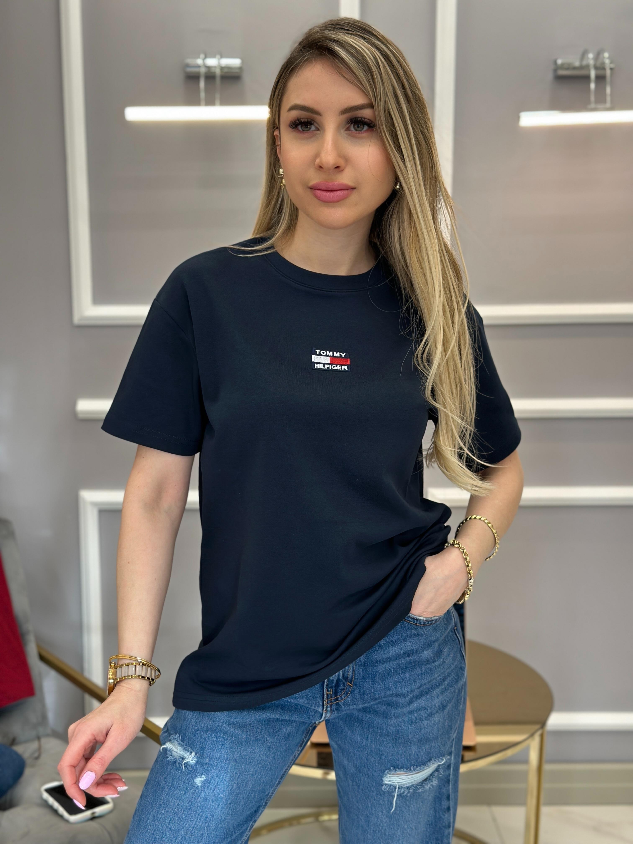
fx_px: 1170
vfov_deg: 39.7
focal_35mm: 48
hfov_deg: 30.3
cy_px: 422
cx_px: 316
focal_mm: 6.86
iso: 100
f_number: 1.78
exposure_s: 1/100
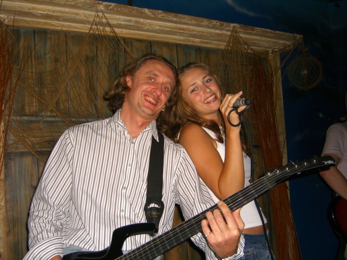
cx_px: 174
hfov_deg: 49.0
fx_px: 381
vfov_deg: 37.7
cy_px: 130
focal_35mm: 38
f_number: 2.8
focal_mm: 7.9
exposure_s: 1/60
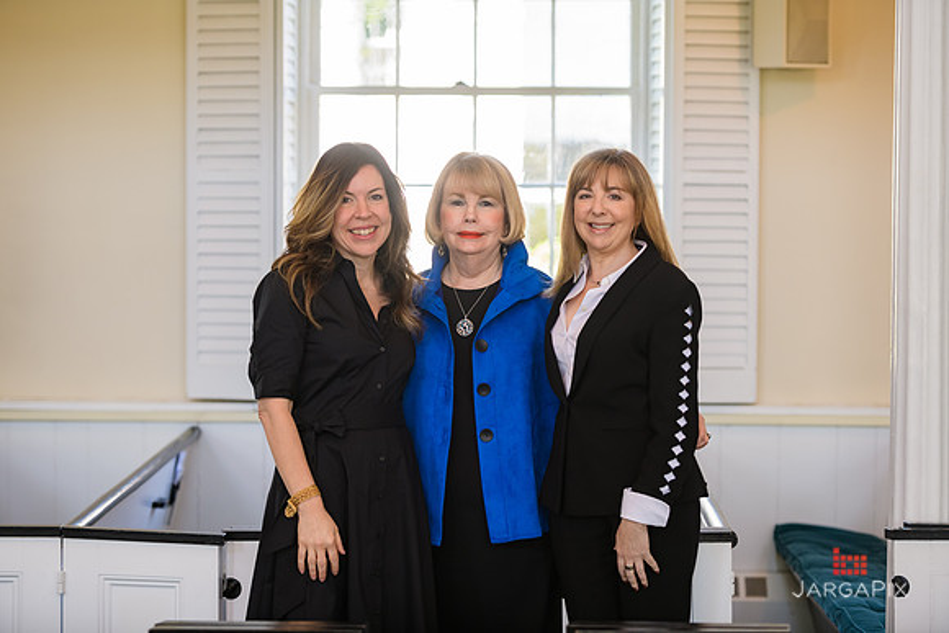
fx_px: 2900
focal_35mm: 110
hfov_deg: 18.6
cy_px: 316
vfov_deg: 12.5
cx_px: 474
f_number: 3.2
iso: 400
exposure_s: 1/125
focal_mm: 110
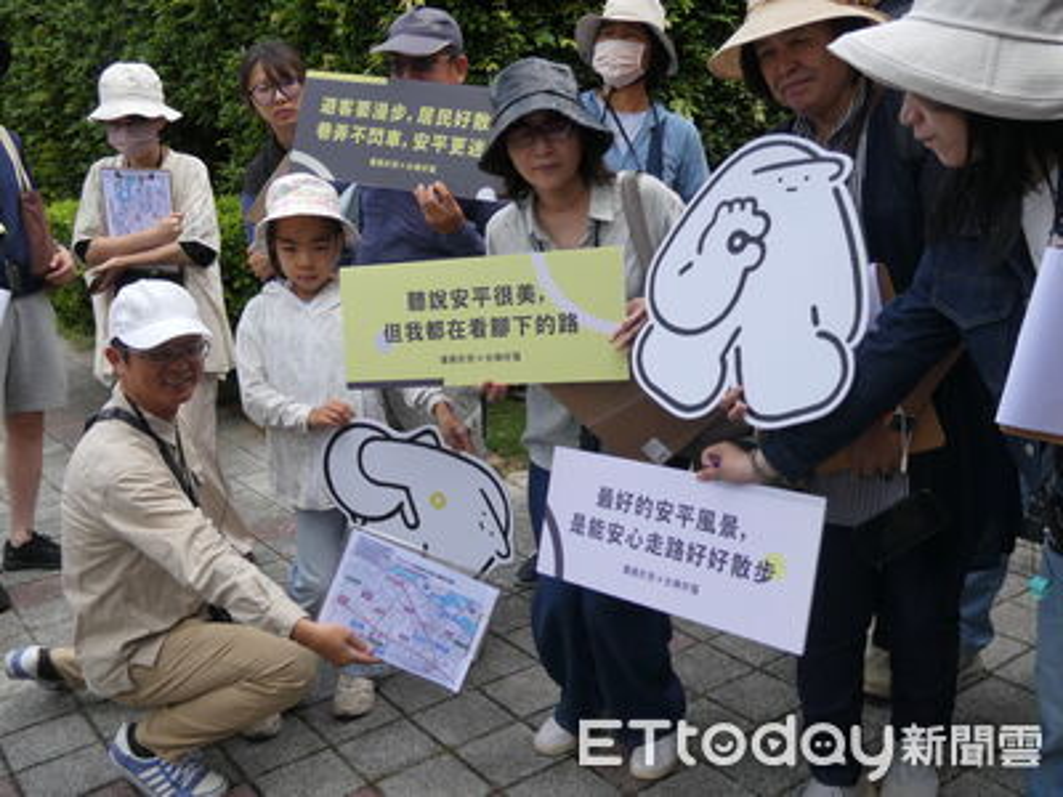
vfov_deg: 40.7
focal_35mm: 35
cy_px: 398
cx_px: 532
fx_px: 1075
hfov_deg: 52.6
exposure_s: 1/500
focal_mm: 6.3
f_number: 3.7
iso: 80
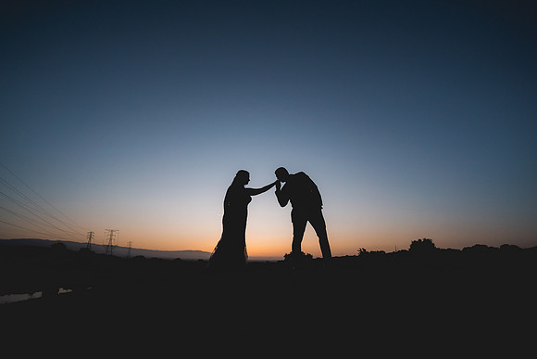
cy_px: 180
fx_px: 269
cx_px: 268
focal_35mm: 18
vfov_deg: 67.4
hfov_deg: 90.0
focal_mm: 18
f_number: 2.8
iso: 1250
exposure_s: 1/5000
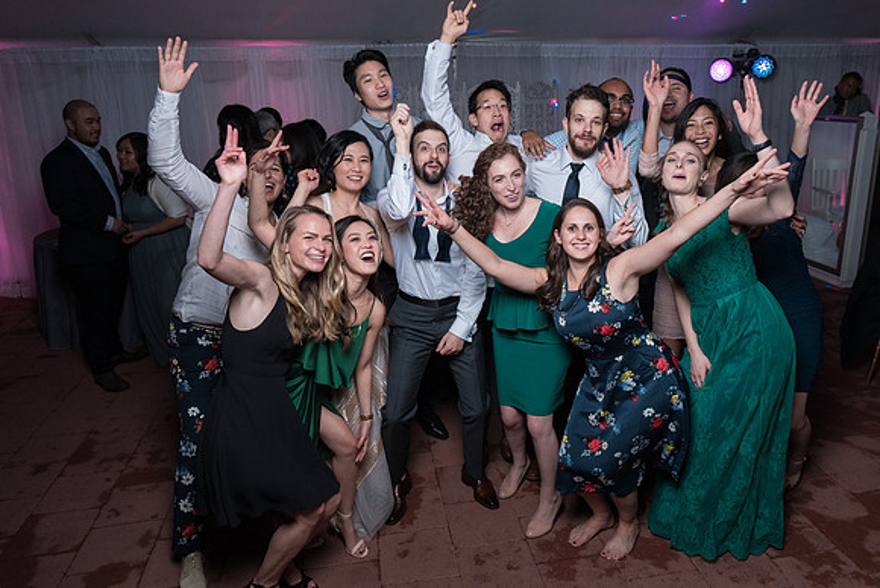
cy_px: 274
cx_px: 470
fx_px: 654
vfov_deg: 48.3
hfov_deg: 67.8
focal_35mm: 27
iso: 2000
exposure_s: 1/200
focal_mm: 24
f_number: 5.6
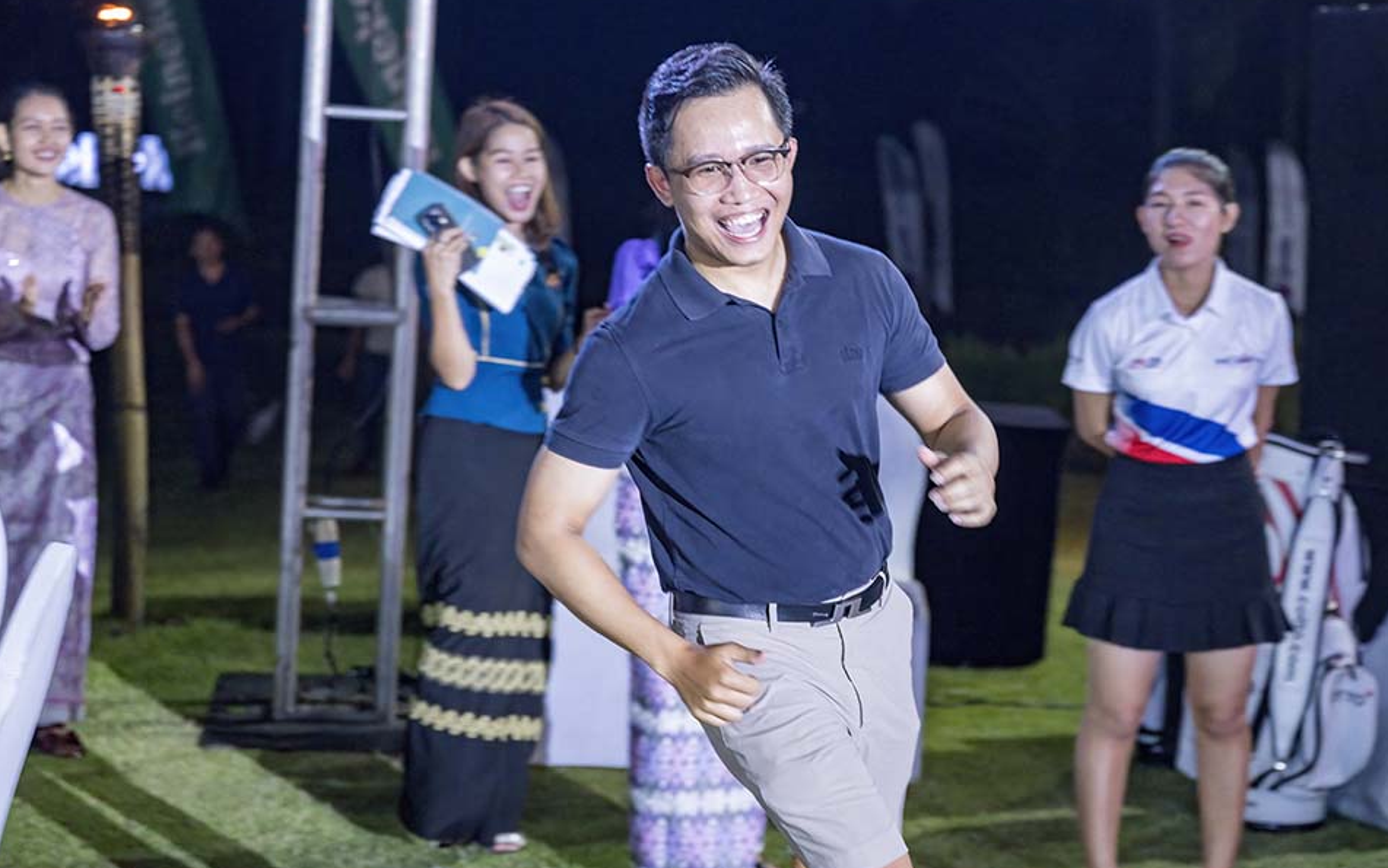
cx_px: 696
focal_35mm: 72
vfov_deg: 18.1
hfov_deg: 28.6
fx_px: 2724
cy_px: 446
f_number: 3.5
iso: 5000
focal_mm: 70
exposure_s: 1/200
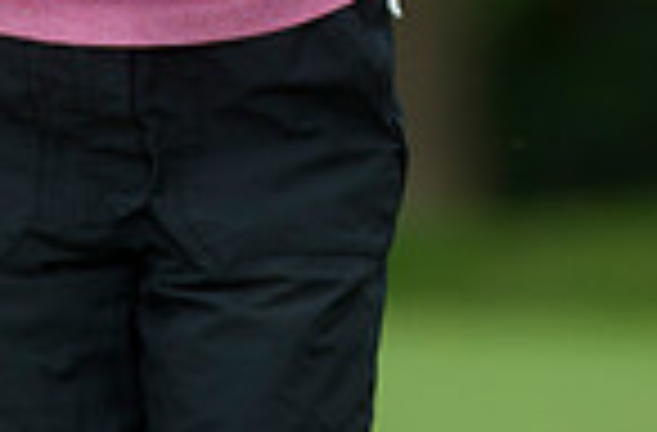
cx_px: 540
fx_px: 21716
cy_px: -394
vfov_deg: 1.1
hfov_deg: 1.7
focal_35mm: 1195
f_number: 5
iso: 320
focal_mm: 300
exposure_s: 1/2000
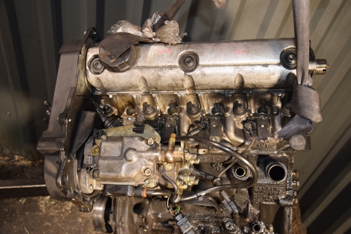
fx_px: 365
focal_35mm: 38
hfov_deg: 51.3
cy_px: 117
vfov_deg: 35.5
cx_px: 176
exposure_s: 1/60
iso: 800
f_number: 5
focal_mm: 25
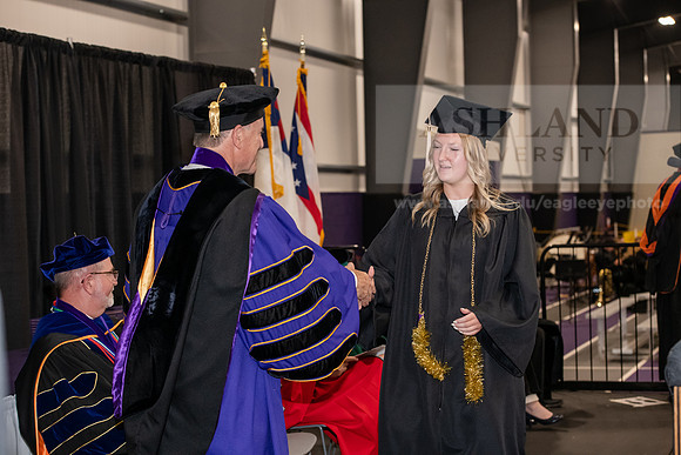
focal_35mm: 70
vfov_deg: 19.5
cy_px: 228
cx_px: 340
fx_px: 1324
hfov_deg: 28.8
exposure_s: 1/200
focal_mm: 70
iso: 2500
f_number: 5
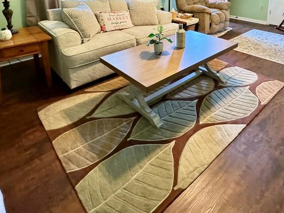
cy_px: 16
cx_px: 169
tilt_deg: -13.1
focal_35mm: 26
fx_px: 213
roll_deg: +0.1
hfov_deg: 66.7
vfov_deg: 47.0
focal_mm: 2.22
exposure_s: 1/60
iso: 1250
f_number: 2.2
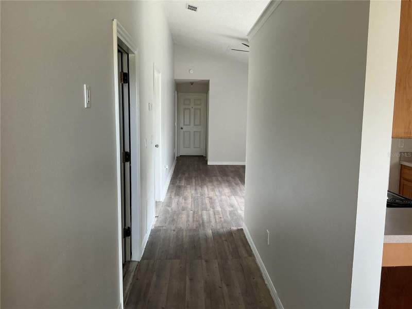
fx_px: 345
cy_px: 154
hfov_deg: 61.7
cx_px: 206
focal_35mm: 29
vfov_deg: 48.2
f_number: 1.8
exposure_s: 1/60
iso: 64
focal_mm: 3
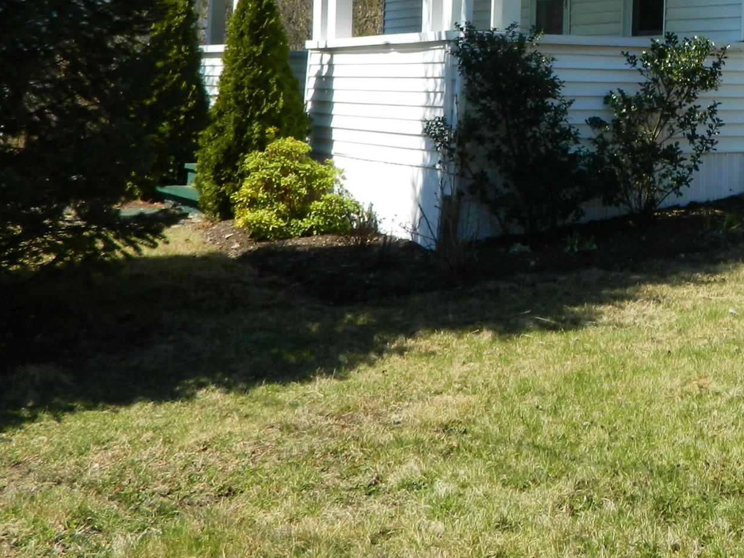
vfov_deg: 21.0
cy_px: -34
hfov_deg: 26.9
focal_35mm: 67
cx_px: 792
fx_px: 1440
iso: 80
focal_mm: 5.1
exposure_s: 1/800
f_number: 3.2
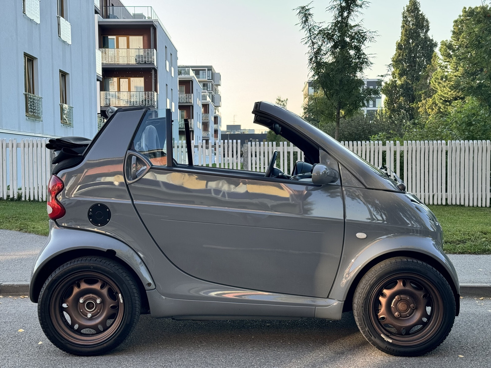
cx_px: 246
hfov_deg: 39.7
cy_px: 184
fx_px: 681
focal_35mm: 48
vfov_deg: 30.3
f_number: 1.78
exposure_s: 1/540
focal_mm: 6.76
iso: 64
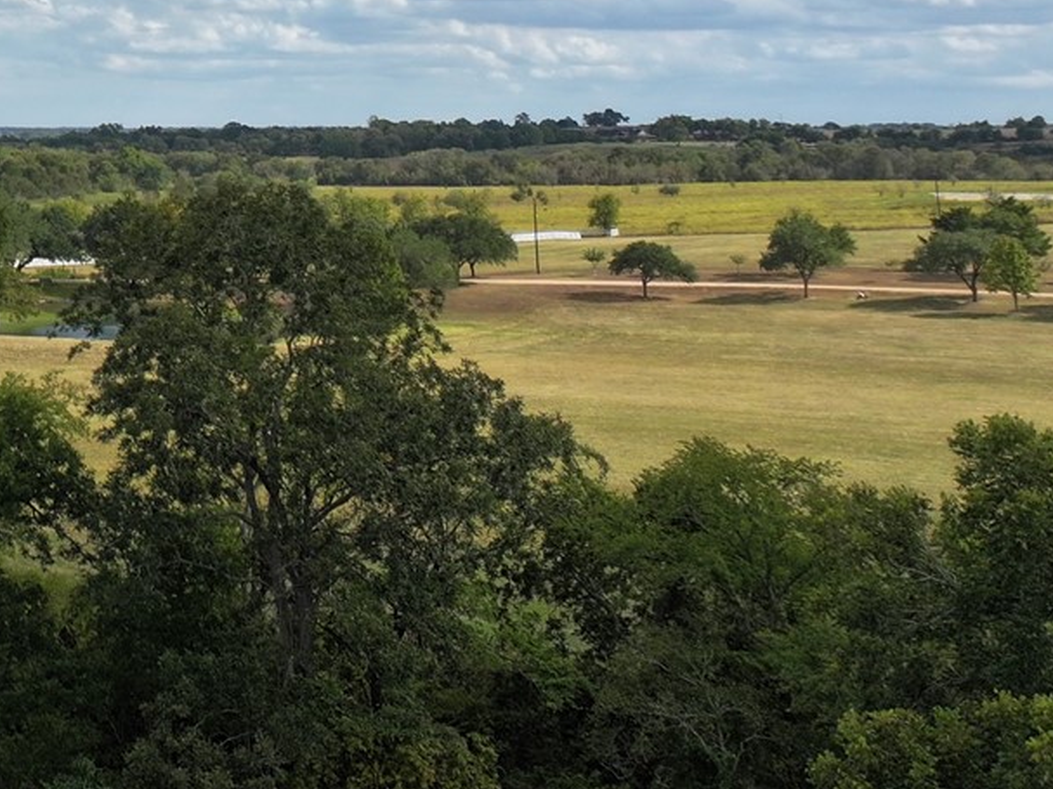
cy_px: -155
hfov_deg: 21.0
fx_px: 2463
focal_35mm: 81
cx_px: -452
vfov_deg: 17.4
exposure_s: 1/2500
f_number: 2.8
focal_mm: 12.29
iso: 150
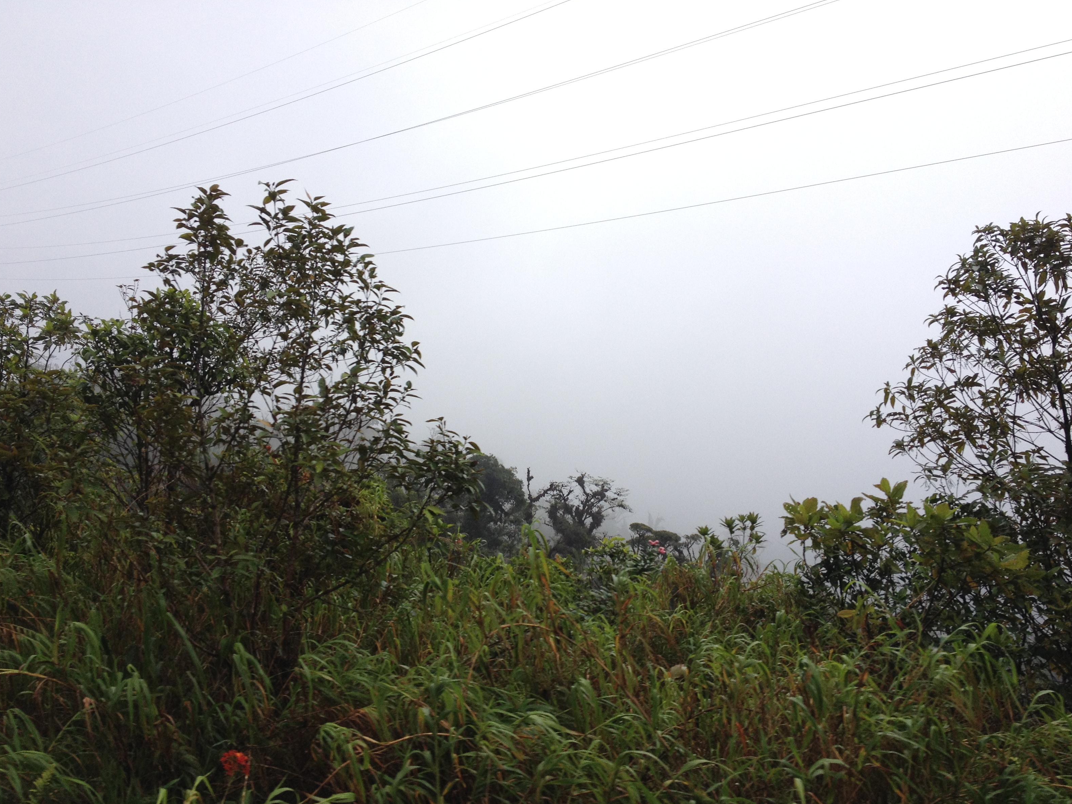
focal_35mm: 36
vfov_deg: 39.7
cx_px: 536
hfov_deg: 51.4
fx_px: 1115
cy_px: 410
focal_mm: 4.28
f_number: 2.4
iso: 50
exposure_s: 1/1783
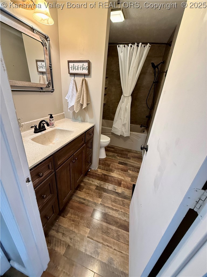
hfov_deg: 85.7
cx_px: 104
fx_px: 112
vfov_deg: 102.1
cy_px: 138
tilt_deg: -24.1
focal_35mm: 14
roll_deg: -4.2
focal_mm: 2.22
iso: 500
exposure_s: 1/60
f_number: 2.2
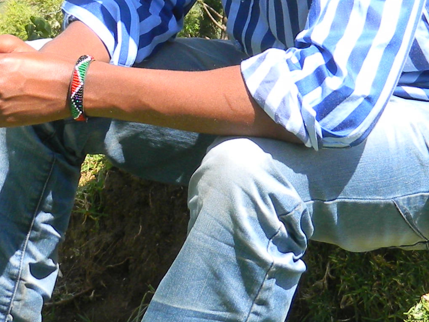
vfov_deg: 11.3
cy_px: 33
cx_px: 141
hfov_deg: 15.1
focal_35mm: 130
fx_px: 1612
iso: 80
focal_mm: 6
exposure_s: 1/220
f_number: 3.9
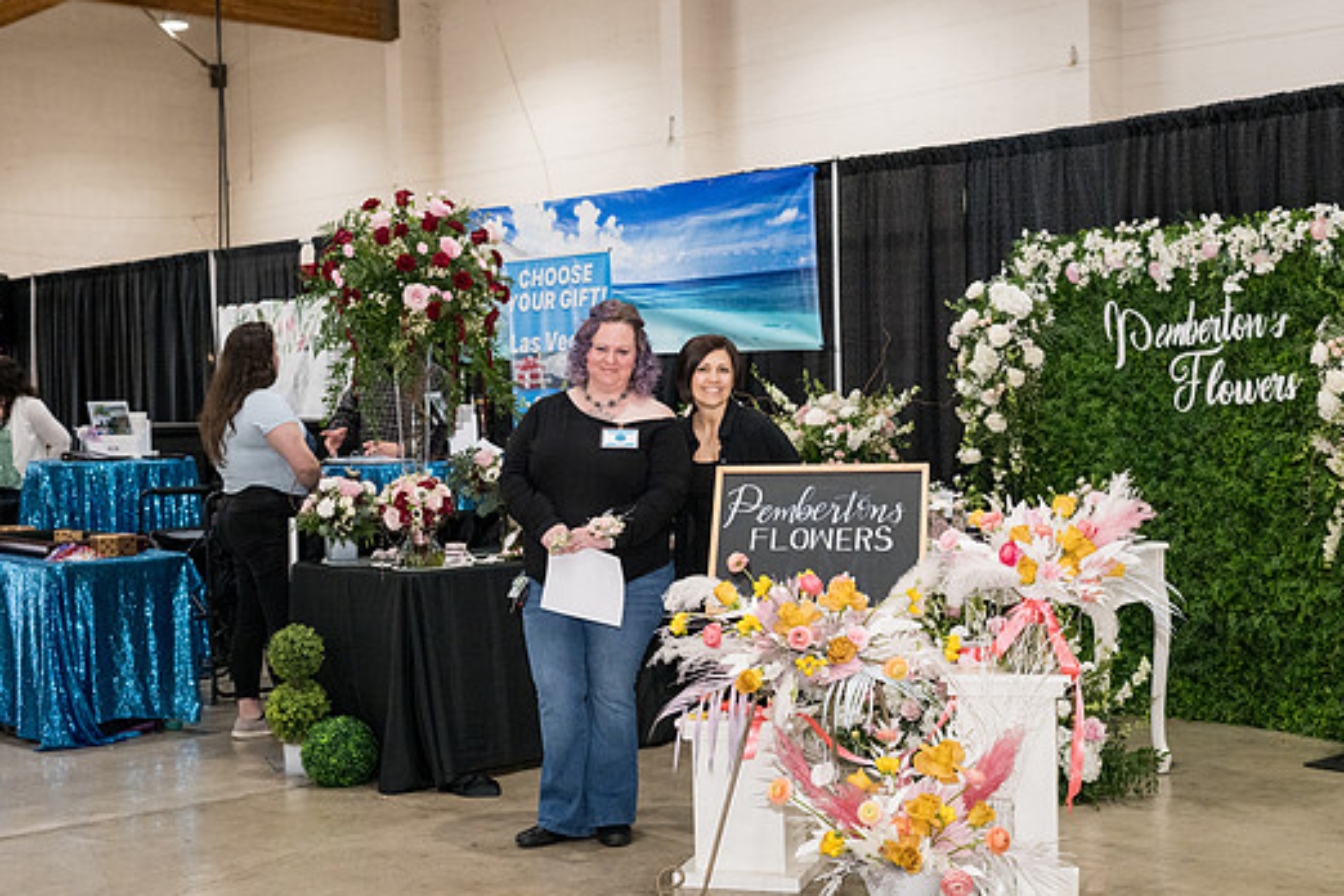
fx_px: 1867
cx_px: 654
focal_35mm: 50
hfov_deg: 39.6
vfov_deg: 27.0
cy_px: 462
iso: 3200
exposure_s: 1/400
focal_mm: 45
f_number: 4
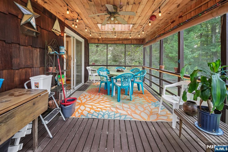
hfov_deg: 104.3
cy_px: 76
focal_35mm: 14
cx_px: 114
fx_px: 89
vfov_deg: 81.2
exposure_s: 1/40
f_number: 7.1
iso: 400
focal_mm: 14
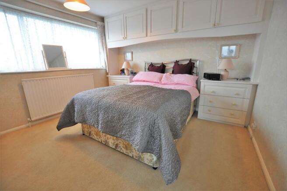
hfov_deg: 100.4
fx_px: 119
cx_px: 144
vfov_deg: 77.2
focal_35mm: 15
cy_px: 96
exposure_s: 1/40
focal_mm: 10
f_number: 3.5
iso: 800
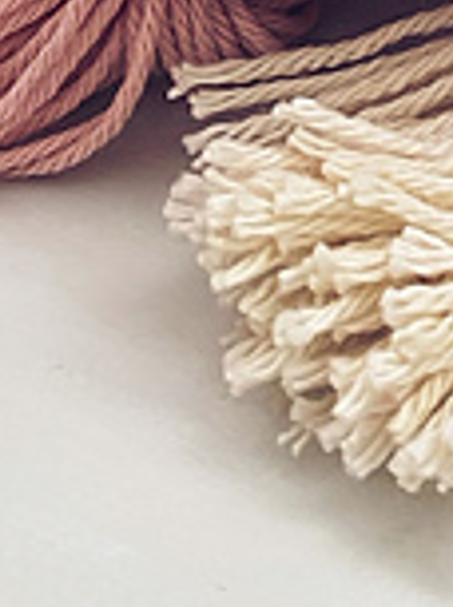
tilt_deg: -29.8
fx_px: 1910
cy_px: -397
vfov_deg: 16.0
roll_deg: +2.9
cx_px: 862
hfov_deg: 12.2
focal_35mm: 109
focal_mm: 4.25
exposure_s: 1/68
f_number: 1.8
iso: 125
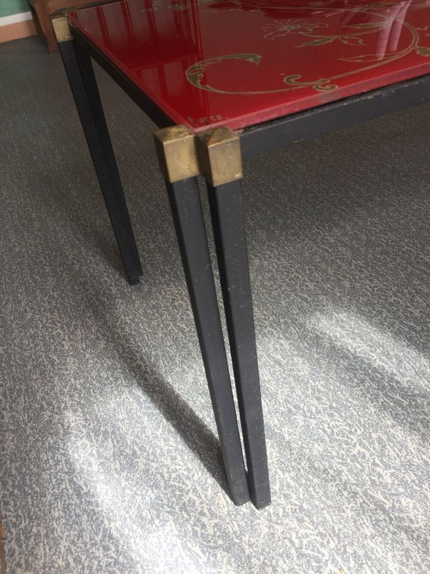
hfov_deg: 48.2
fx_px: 480
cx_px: 215
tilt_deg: -39.4
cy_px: 287
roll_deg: +8.6
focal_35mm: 29
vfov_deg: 61.7
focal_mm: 4.15
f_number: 2.2
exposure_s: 1/100
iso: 40
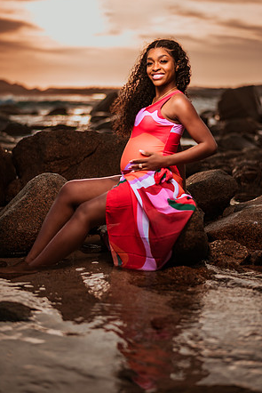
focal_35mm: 59
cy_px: 195
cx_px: 132
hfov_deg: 23.0
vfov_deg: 33.9
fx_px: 644
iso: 100
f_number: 1.4
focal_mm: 58
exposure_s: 1/3200
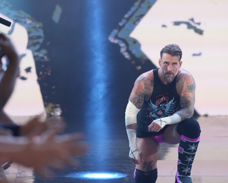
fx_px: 1417
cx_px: 135
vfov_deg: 7.4
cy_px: 93
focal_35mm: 210
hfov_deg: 9.2
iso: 5000
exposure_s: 1/800
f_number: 3.2
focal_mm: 151
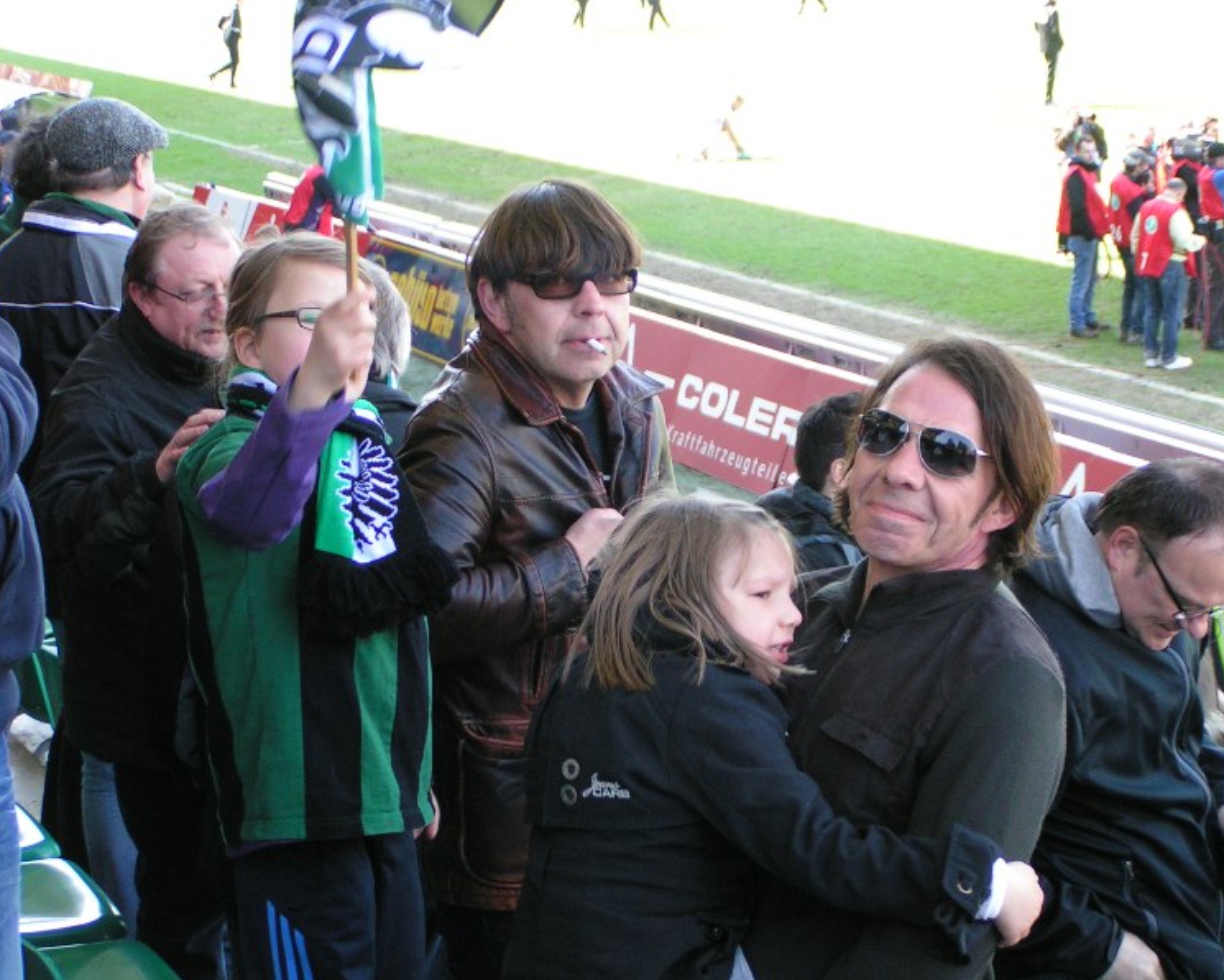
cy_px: 488
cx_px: 623
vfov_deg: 17.9
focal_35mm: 86
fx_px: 3115
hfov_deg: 22.2
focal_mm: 12.6
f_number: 3.2
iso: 160
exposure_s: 1/125
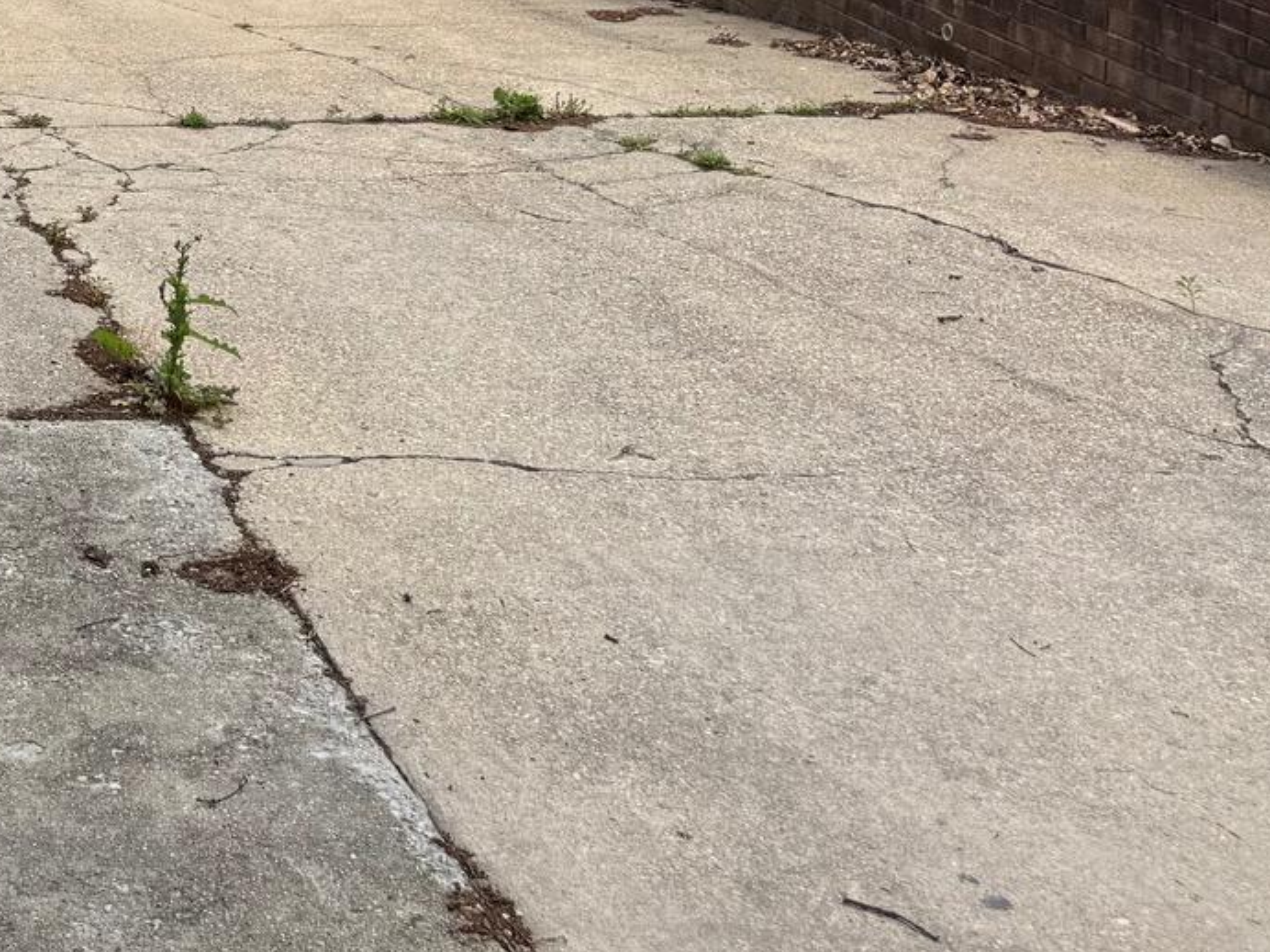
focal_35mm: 71
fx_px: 2605
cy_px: -356
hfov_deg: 24.1
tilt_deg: -7.2
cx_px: -378
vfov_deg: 18.9
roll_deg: -0.2
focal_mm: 6.76
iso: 80
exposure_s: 1/966
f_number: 1.78
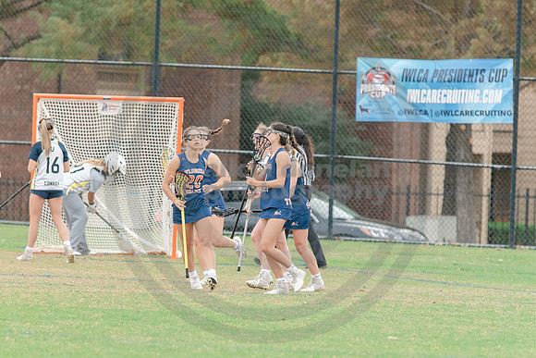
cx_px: 251
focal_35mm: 460
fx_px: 6854
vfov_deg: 3.0
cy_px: 287
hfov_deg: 4.5
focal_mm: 200
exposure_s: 1/1250
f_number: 2.8
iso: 500
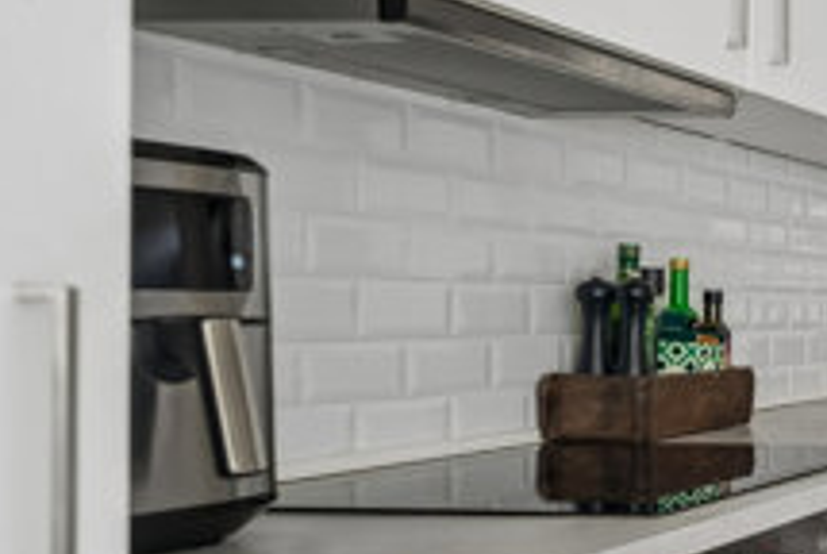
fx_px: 1196
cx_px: 1335
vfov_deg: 26.0
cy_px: 314
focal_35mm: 52
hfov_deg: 25.1
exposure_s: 1/40
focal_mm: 14
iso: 400
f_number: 5
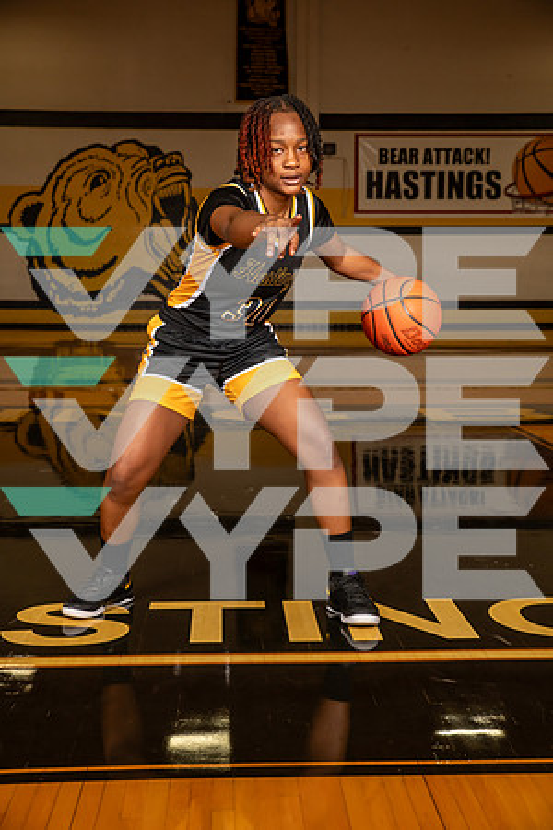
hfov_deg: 24.2
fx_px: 1290
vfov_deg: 35.6
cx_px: 276
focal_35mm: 56
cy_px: 415
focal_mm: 56
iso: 640
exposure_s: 1/400
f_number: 7.1
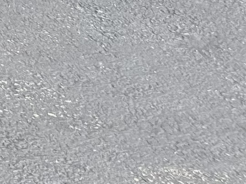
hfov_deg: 7.8
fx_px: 1385
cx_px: -637
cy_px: -434
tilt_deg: -11.2
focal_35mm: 195
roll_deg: -0.6
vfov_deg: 6.7
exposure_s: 1/1224
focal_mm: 5.7
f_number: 1.5
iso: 50
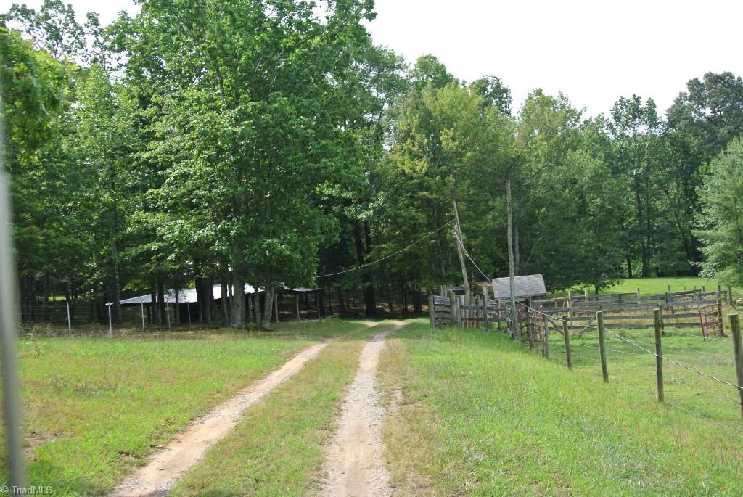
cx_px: 372
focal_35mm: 44
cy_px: 248
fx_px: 909
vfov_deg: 30.6
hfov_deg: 44.5
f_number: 4.2
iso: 100
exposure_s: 1/320
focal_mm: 16.3
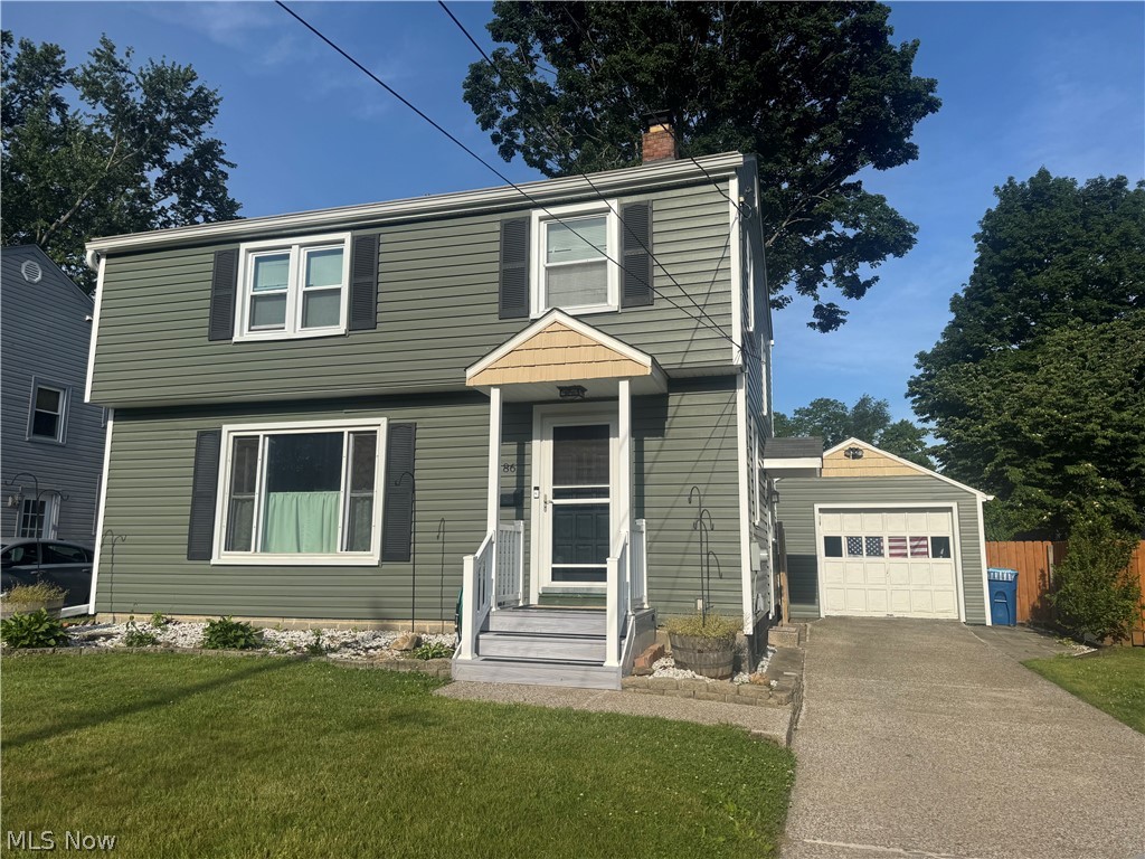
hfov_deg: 71.6
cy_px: 430
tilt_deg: +8.8
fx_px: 794
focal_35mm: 24
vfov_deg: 56.8
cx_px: 572
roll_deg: -0.9
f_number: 1.78
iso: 80
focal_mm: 6.76
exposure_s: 1/5348
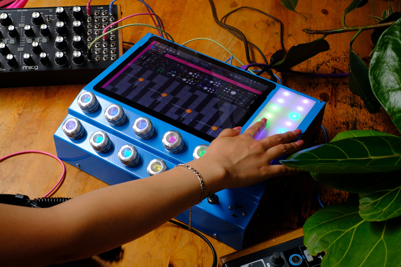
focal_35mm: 53
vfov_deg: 25.5
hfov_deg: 37.5
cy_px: 134
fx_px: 590
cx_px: 200
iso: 500
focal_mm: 35
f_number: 8
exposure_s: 1/15
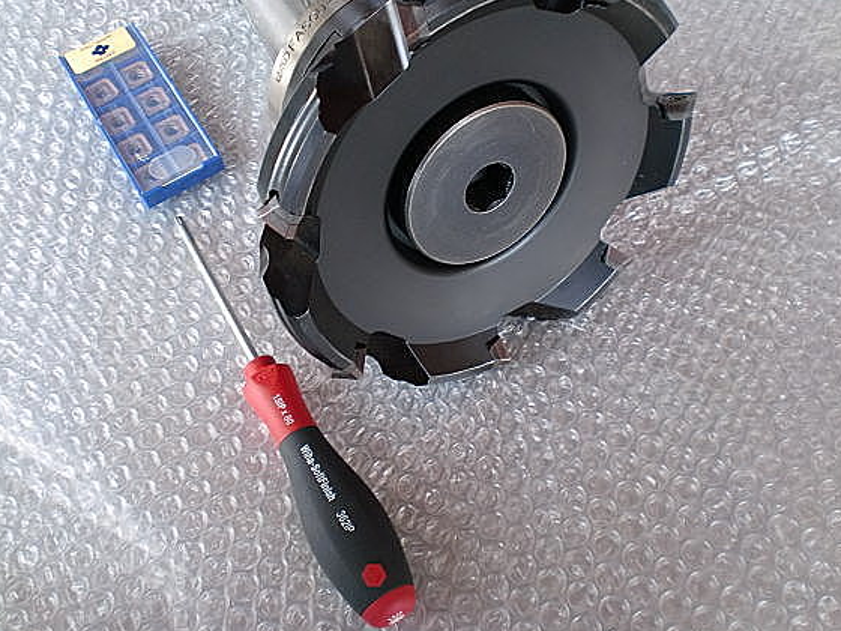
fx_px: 972
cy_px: 275
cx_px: 427
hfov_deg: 46.8
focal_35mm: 40
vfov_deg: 35.9
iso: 100
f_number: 3.1
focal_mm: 6.3
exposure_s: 1/60
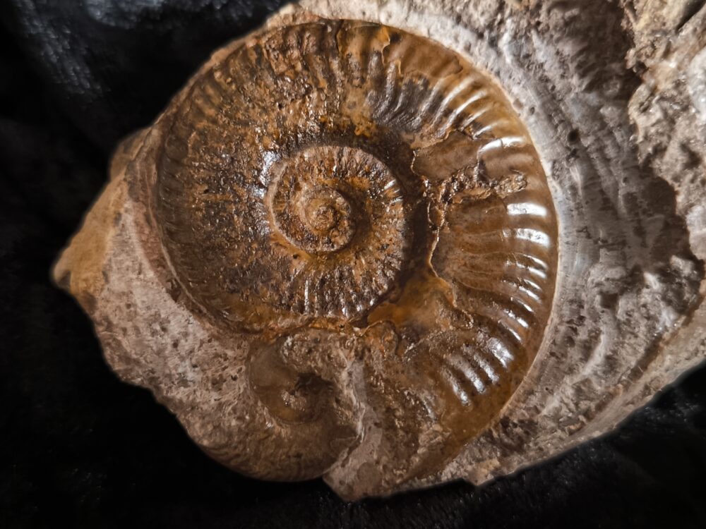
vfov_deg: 29.1
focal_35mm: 50
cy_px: 264
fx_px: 1020
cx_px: 353
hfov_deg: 38.2
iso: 400
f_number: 1.9
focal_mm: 6.92
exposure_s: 1/25
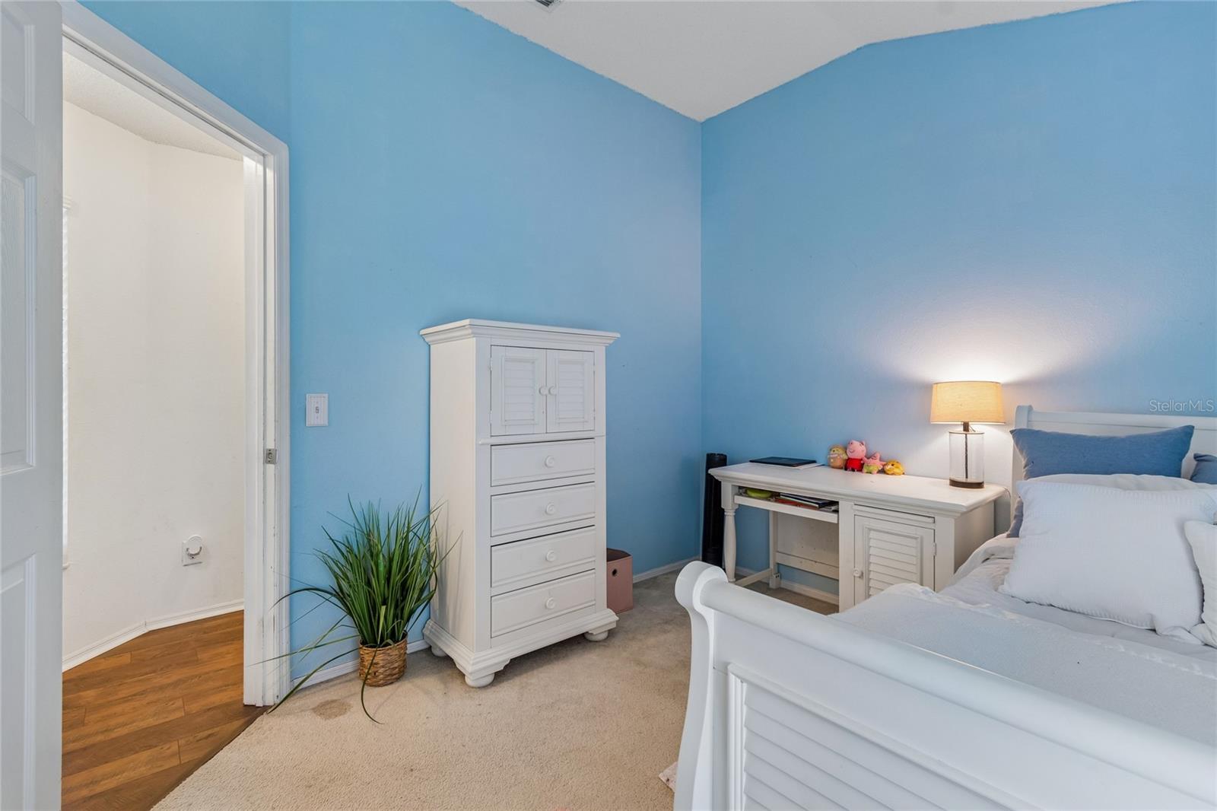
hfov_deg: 100.4
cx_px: 608
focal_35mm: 15
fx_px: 507
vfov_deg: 77.3
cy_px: 406
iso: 100
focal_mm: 10
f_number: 7.1
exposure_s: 1/4
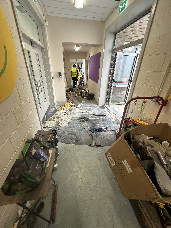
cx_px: 86
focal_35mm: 14
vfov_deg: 102.1
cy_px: 114
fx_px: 92
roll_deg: -4.6
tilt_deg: -28.9
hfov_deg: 85.7
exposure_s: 1/99
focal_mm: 2.22
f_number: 2.2
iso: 100
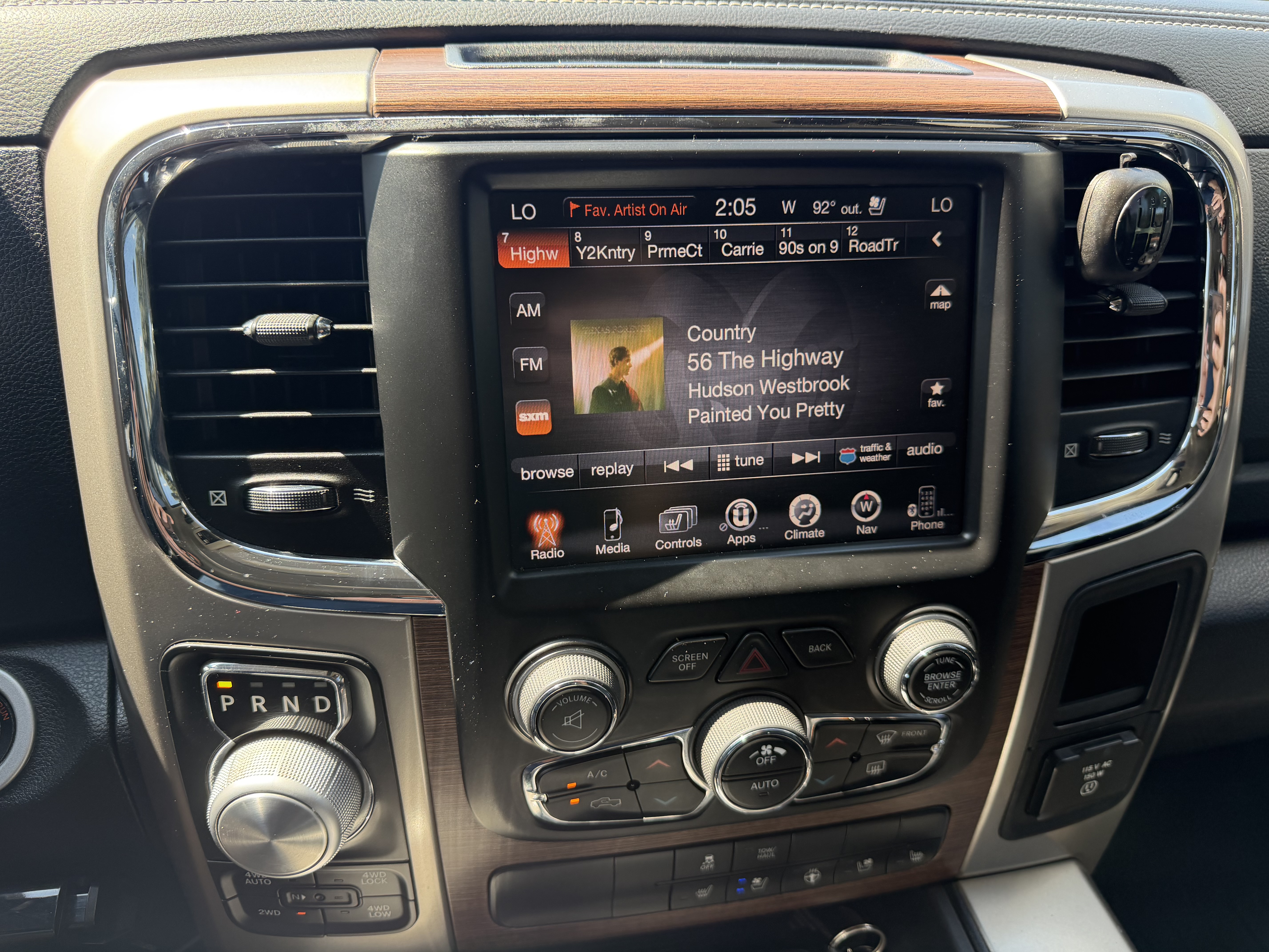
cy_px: 476
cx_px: 634
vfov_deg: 56.8
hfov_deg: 71.6
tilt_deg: -28.9
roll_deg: -1.1
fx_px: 880
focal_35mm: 24
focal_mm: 6.76
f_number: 1.78
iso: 125
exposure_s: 1/213
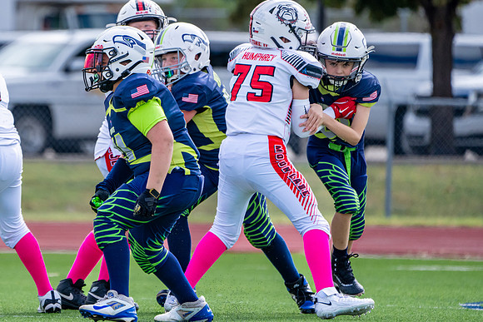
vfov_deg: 2.1
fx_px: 8661
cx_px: 94
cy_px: 114
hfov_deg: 3.2
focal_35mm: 645
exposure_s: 1/2500
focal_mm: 400
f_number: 5.6
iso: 640
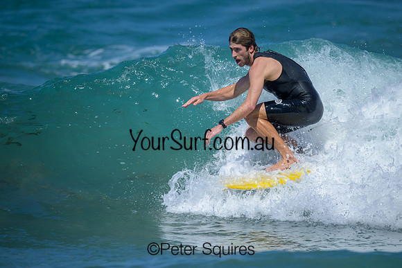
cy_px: 145
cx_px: 217
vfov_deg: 1.6
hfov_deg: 2.4
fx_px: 9647
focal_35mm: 864
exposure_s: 1/2500
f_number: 6.3
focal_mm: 800
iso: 220
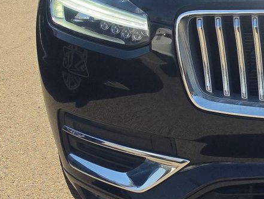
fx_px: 634
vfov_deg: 17.7
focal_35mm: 83
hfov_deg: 20.3
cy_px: 47
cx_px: 392
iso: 65
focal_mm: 6.5
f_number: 1.4
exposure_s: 1/6353
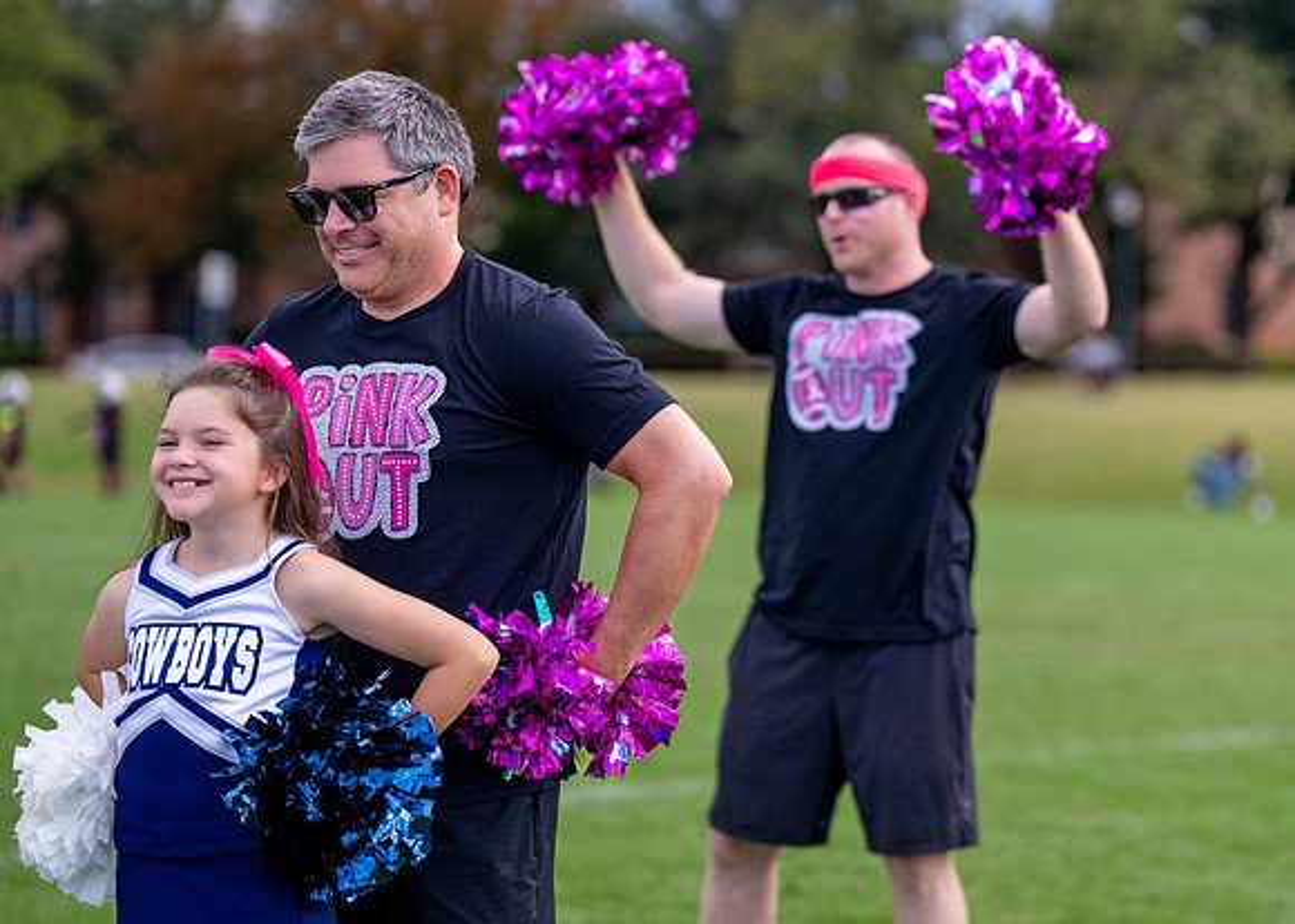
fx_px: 5301
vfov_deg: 10.0
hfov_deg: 13.9
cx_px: 821
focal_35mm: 144
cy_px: 409
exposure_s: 1/4000
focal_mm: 115
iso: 500
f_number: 2.8
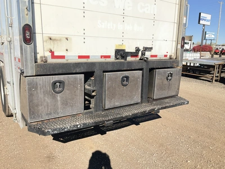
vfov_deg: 48.2
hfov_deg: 61.7
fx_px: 188
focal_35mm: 29
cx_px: 112
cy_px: 84
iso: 25
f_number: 1.8
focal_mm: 3
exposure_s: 1/2667
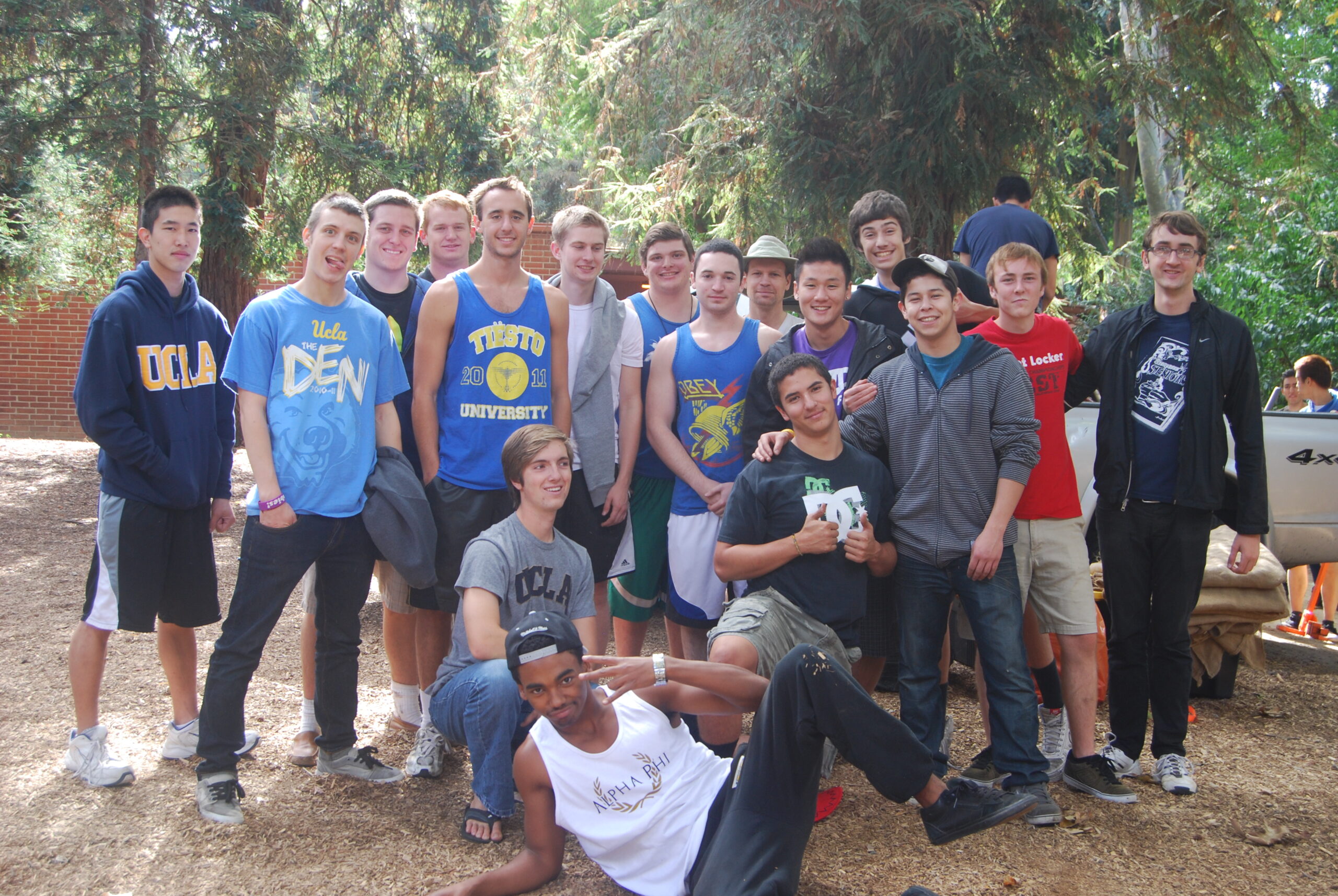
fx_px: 1675
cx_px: 669
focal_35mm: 45
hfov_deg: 43.6
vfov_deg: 29.9
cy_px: 448
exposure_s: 1/30
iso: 220
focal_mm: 30
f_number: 4.2
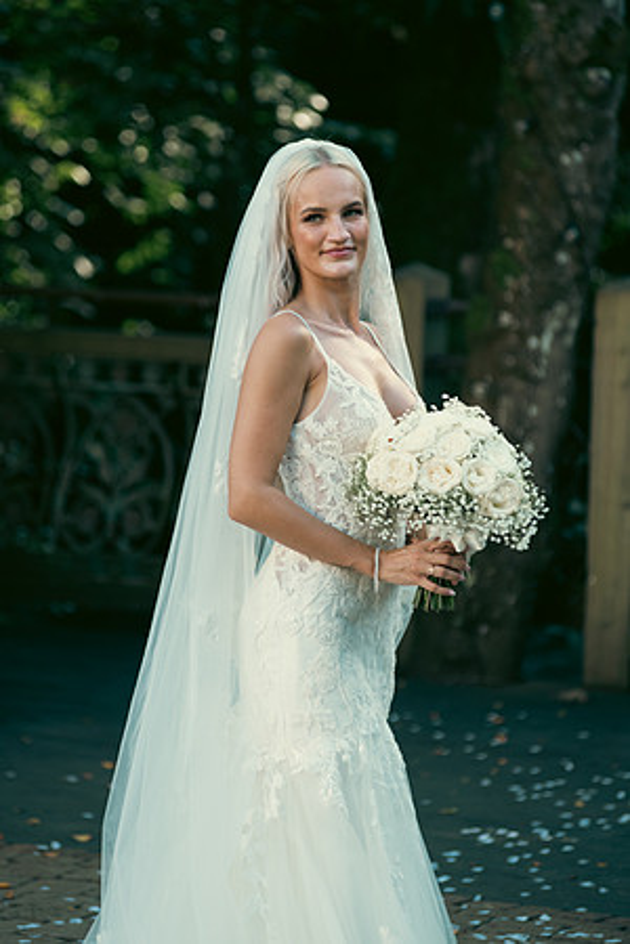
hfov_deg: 7.4
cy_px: 472
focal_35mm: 185
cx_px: 315
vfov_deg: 11.1
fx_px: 4856
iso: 160
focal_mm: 185
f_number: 3.5
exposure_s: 1/200
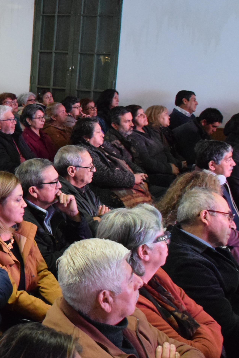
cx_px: -124
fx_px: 637
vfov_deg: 31.4
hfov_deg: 18.7
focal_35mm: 64
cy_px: 169
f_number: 5
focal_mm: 18
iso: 4000
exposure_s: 1/100
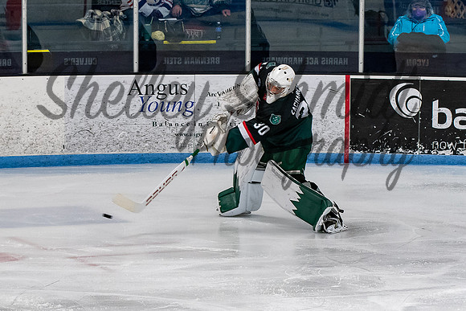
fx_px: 2682
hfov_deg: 9.9
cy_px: 156
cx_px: 238
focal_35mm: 207
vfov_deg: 6.6
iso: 1600
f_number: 3.5
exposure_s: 1/800
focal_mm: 78
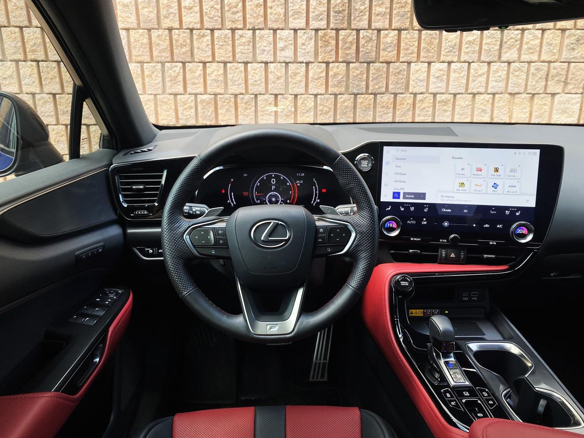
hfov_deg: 67.3
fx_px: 439
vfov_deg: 53.1
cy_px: 219
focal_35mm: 26
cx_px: 292
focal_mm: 4.25
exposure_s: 1/122
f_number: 1.8
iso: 50
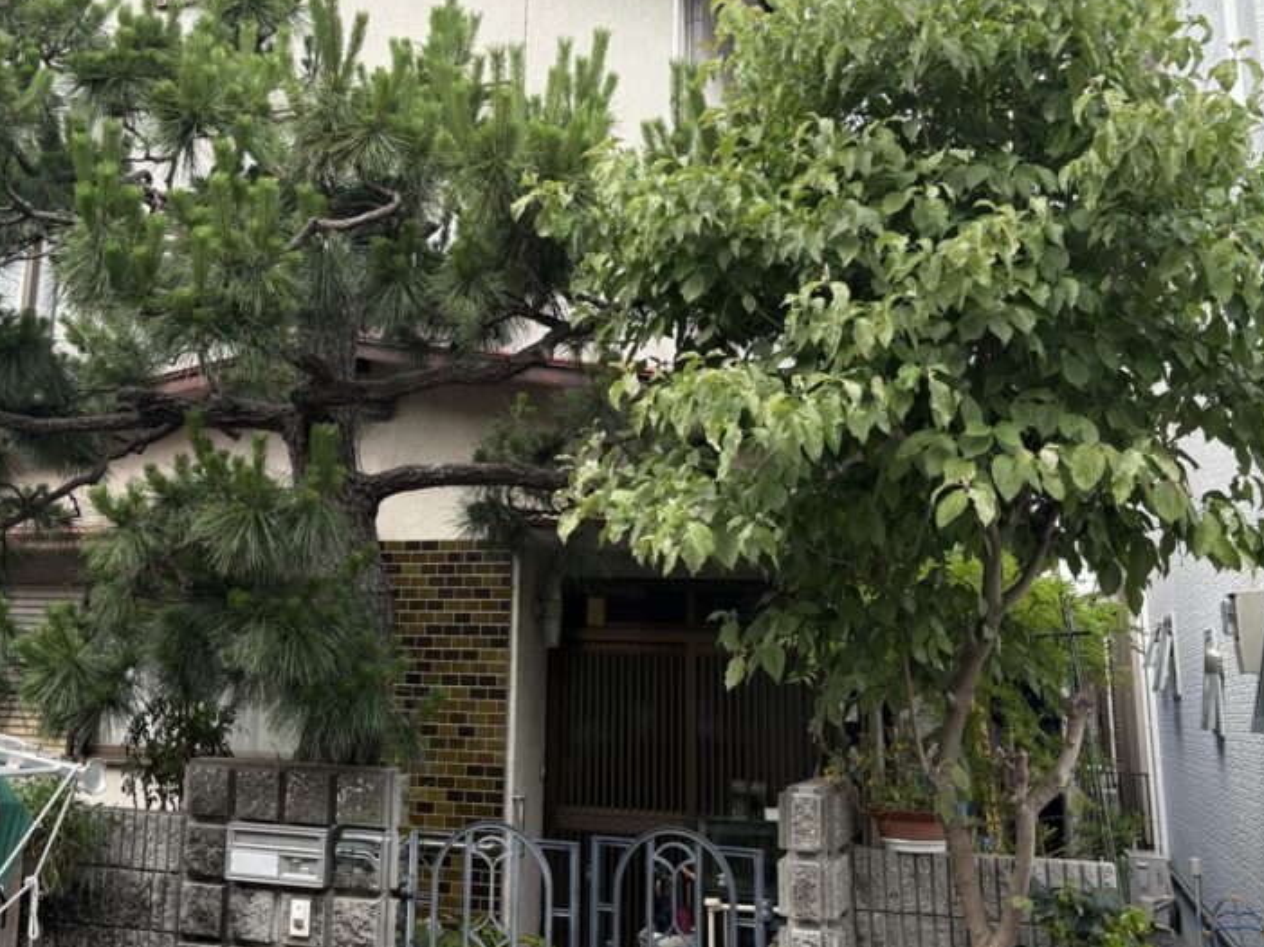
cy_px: 354
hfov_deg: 48.7
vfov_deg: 37.5
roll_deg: -1.5
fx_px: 1387
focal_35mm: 38
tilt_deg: +13.7
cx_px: 510
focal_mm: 5.96
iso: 64
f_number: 1.6
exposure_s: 1/1135
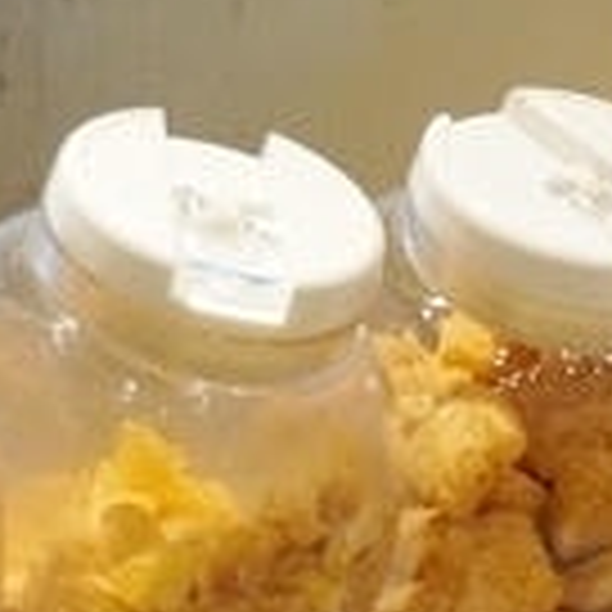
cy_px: 1044
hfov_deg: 6.9
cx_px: 1066
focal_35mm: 248
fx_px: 4961
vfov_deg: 6.9
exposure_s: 1/160
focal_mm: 33
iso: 1600
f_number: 3.2
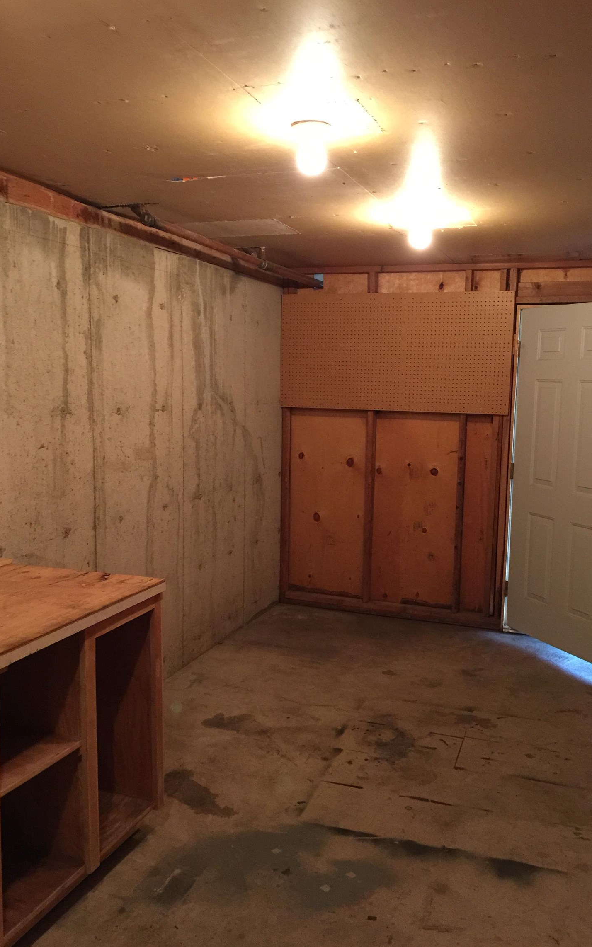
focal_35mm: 31
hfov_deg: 40.6
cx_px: 296
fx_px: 800
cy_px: 471
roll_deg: -0.7
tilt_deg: -3.7
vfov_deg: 61.2
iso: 160
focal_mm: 4.15
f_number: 2.2
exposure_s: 1/15
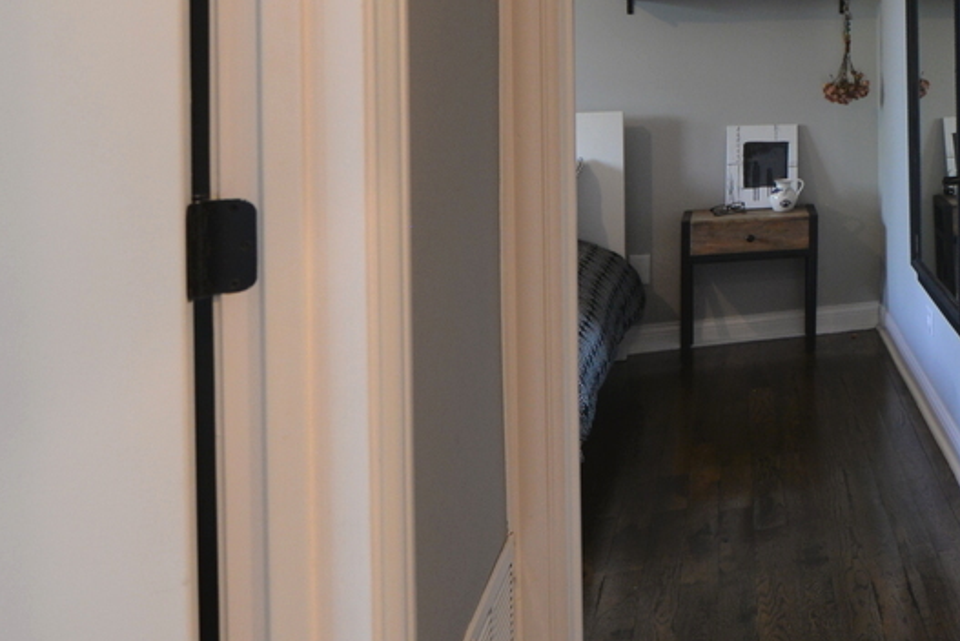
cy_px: 29
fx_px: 1147
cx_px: 1248
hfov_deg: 33.3
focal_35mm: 43
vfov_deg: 29.5
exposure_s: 1/60
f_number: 4
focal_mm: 14
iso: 640
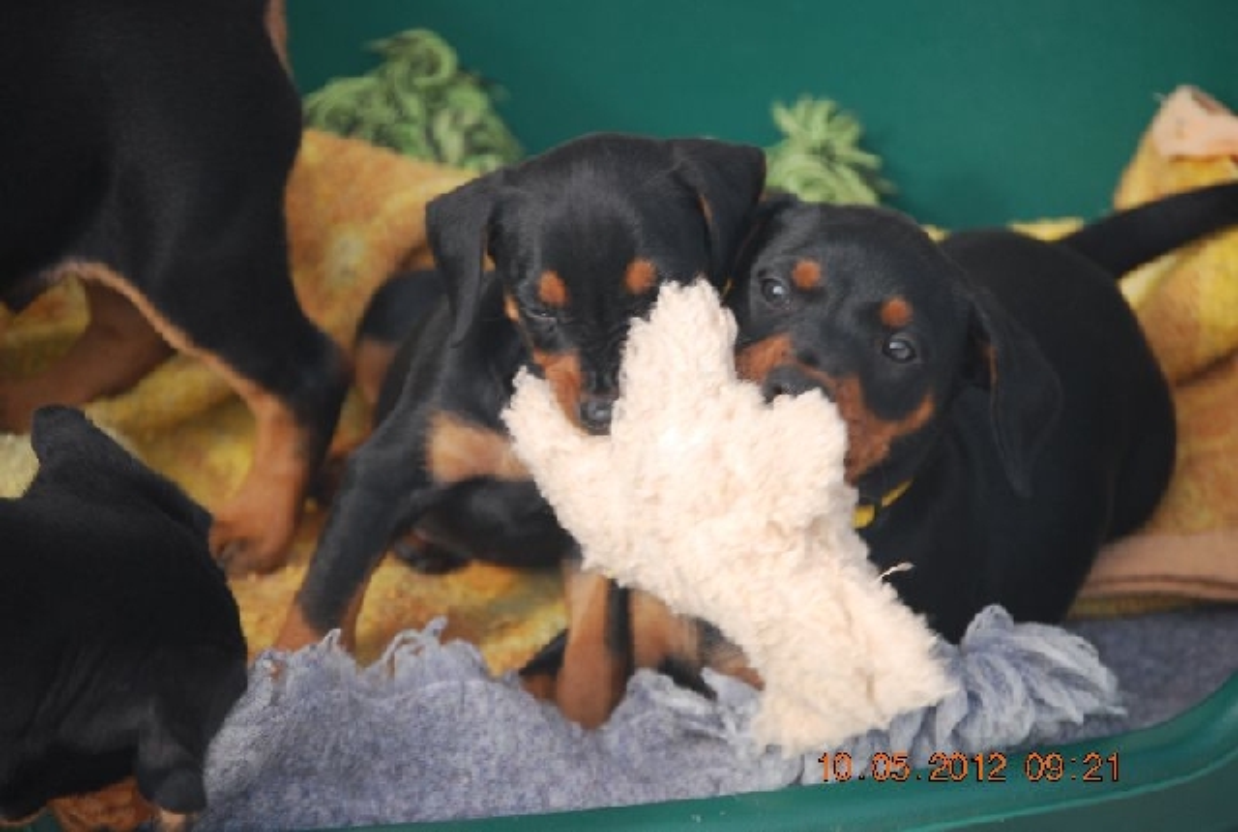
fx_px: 6721
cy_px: 416
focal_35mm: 195
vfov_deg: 7.1
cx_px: 619
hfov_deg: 10.5
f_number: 5
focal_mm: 130
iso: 200
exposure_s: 1/400
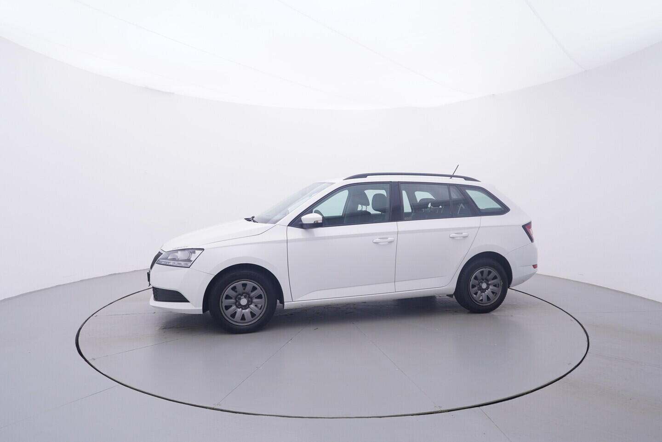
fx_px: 414
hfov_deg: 77.3
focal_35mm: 22
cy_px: 221
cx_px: 331
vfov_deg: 56.2
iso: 200
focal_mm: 15
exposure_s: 1/80
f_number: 5
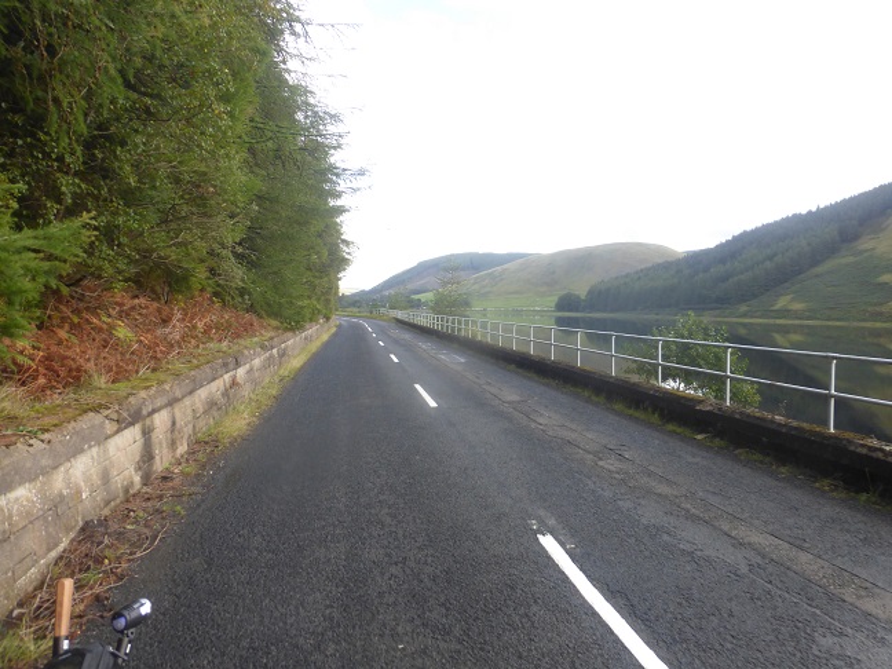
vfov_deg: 56.8
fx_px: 618
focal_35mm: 24
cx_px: 446
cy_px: 334
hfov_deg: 71.6
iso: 200
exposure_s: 1/320
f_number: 3.3
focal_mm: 4.3
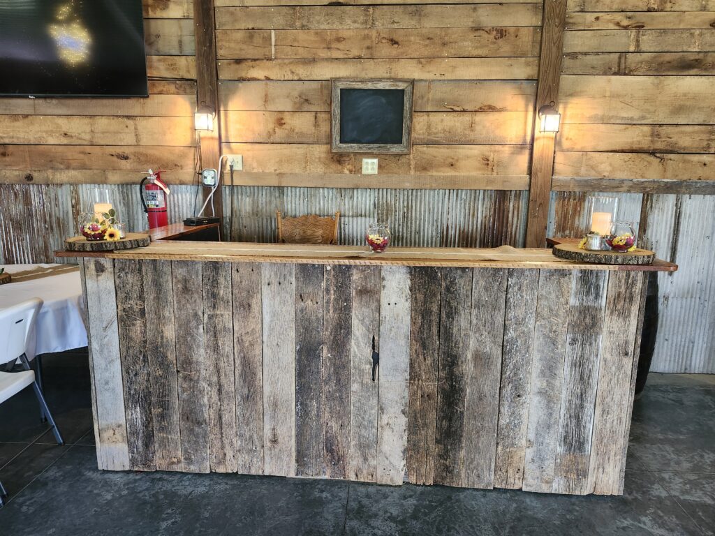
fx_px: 475
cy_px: 268
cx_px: 358
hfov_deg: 73.9
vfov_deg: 58.9
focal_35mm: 23
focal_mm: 5.54
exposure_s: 1/60
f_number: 1.8
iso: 500
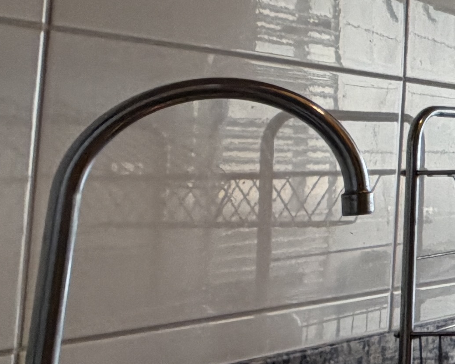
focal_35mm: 75
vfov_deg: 20.2
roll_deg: +0.5
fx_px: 1010
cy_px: 82
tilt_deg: +5.8
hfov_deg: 15.6
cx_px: 1053
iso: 100
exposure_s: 1/100
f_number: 2.2
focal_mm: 2.22
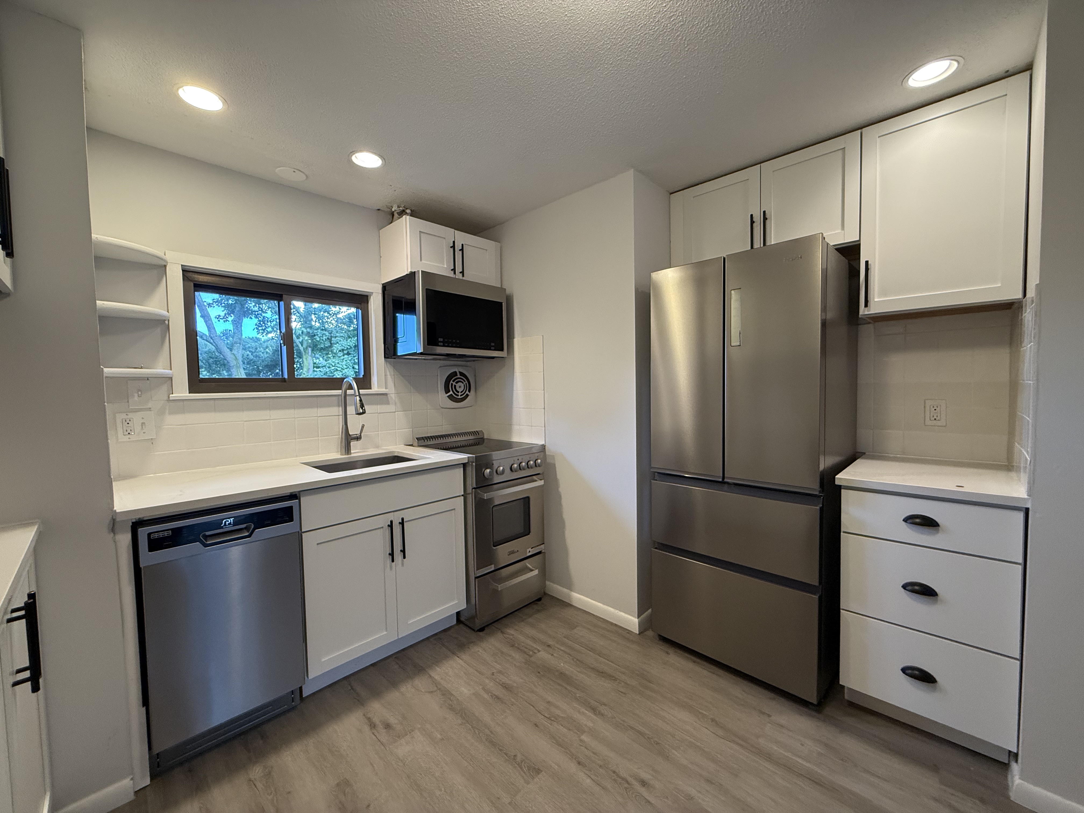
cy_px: 406
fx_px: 438
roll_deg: +0.5
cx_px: 542
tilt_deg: -3.0
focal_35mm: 14
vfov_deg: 85.7
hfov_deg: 102.1
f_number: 2.2
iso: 250
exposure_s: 1/120
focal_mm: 2.22
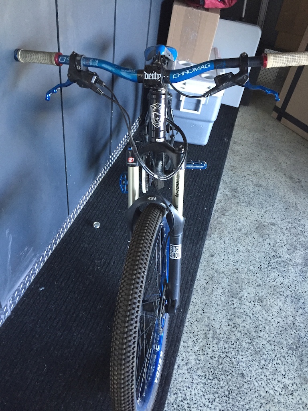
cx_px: 154
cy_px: 206
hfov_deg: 48.2
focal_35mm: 29
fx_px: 344
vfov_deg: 61.7
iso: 250
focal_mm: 4.15
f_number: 2.2
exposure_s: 1/20
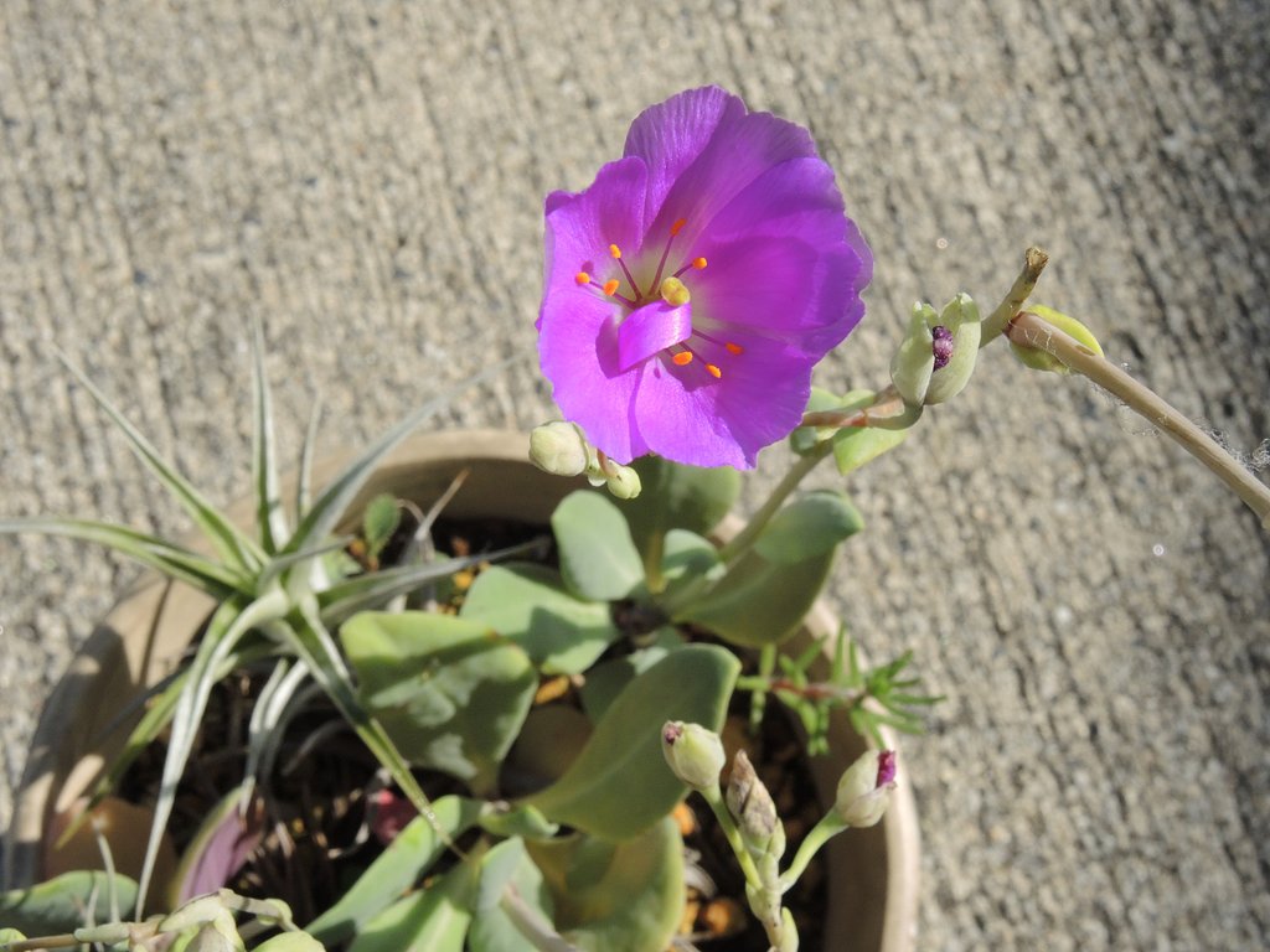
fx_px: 1834
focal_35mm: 50
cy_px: 476
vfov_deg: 29.1
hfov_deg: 38.2
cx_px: 635
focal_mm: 11
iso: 400
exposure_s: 1/640
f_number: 8
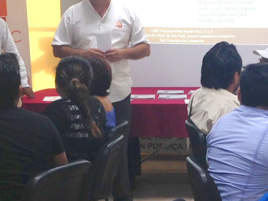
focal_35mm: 120
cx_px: 170
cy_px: 160
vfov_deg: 12.3
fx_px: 929
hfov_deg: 16.4
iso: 50
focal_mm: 4.12
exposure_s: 1/40
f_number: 2.4
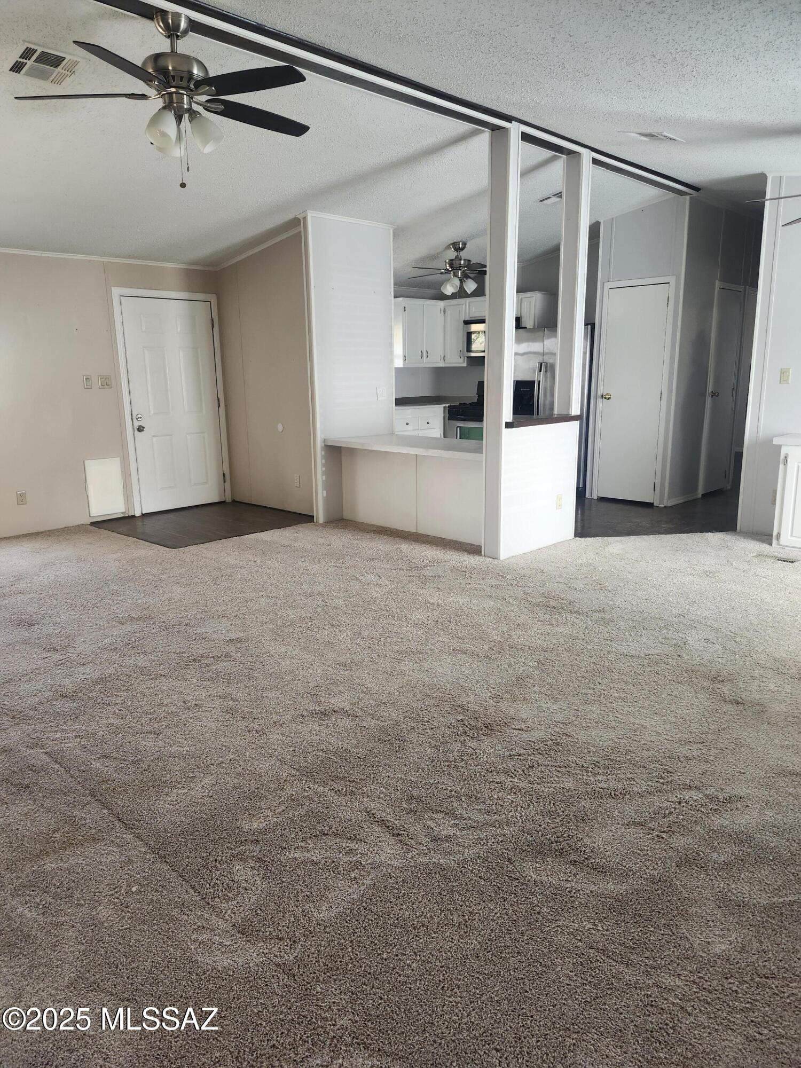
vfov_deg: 73.9
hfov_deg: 58.9
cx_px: 400
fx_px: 710
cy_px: 534
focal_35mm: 23
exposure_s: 1/180
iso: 200
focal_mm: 5.54
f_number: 1.8
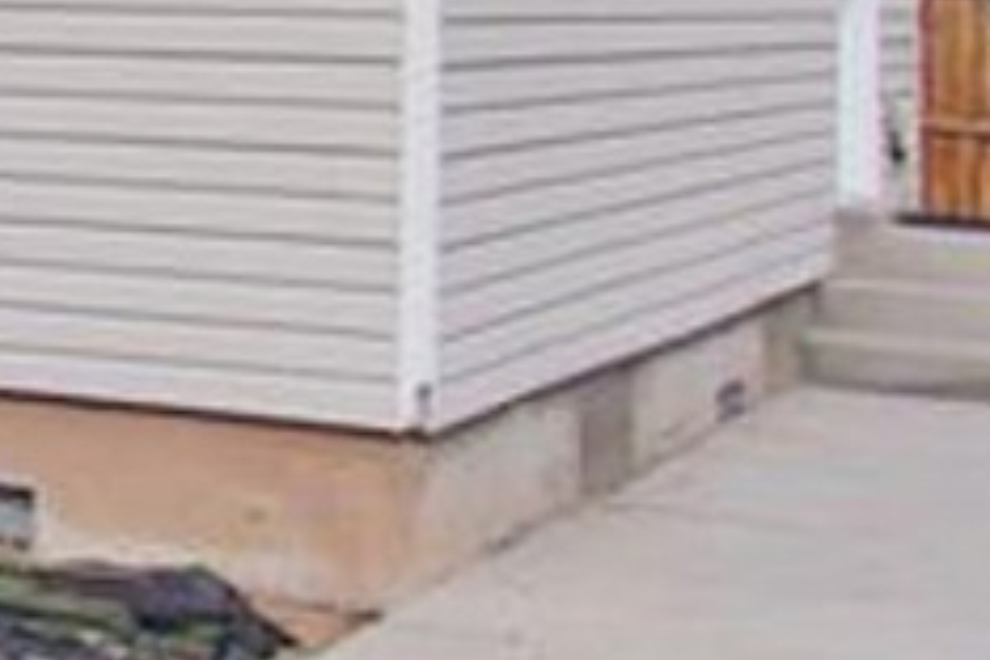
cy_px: -228
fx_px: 3382
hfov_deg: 14.3
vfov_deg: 10.9
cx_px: -910
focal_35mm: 123
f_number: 10.4
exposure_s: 1/160
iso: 80
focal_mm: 4.9
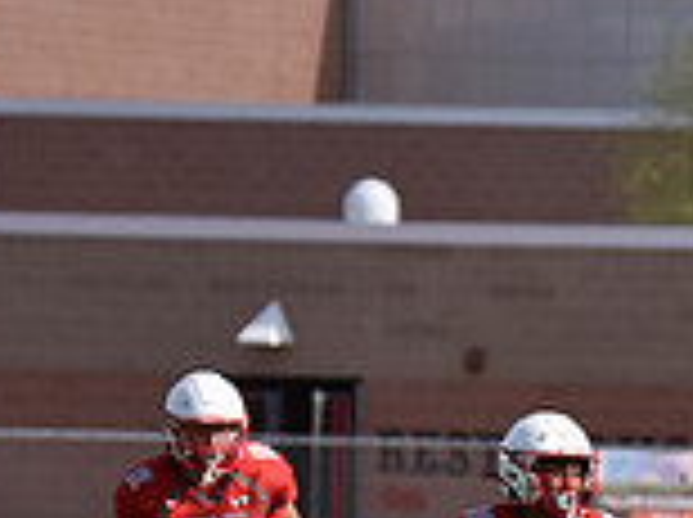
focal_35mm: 725
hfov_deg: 2.7
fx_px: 14492
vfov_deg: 2.0
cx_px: 1242
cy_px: 637
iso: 560
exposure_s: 1/4000
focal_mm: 200
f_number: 5.6
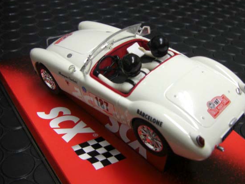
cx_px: 136
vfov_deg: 32.9
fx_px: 311
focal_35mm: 44
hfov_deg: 42.9
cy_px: 93
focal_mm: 6.3
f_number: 3.4
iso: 200
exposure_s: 1/40
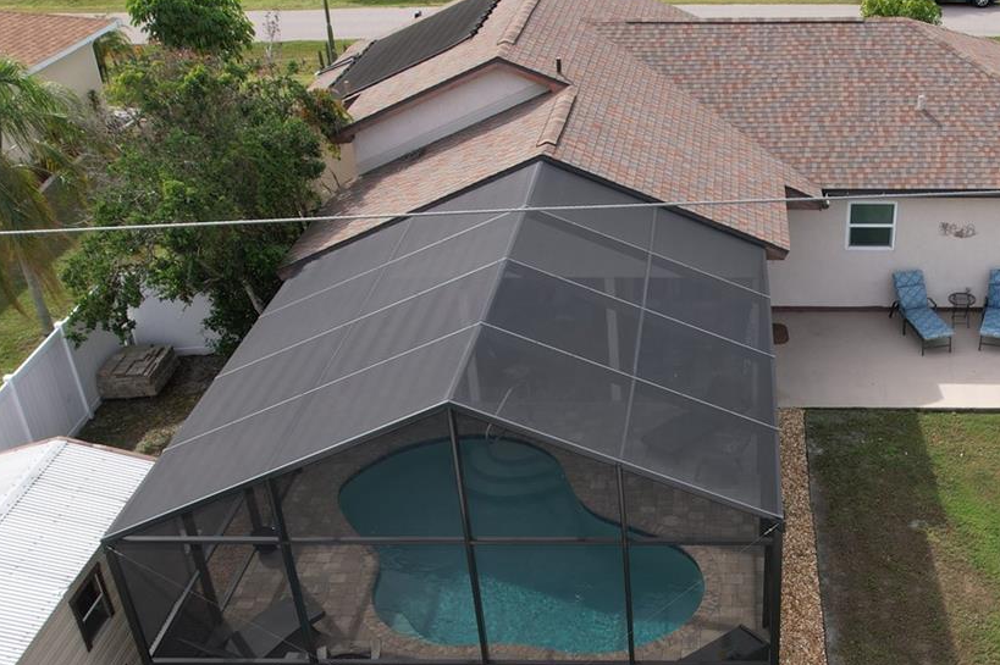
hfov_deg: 44.6
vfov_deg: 30.5
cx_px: 692
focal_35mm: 43
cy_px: 520
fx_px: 1194
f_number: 2.8
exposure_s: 1/30
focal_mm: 8.38
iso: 100
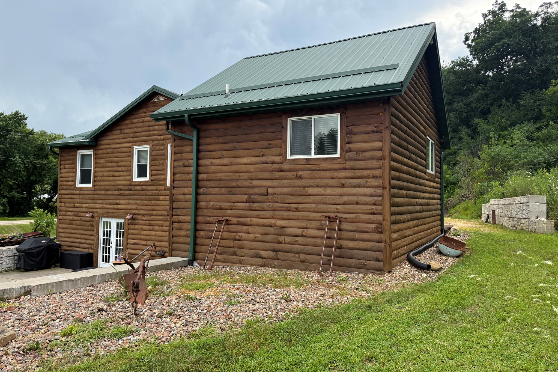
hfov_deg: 71.5
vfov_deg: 51.3
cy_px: 179
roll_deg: -1.1
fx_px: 387
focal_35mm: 25
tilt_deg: +2.9
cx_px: 279
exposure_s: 1/1653
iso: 100
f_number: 1.78
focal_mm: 6.76
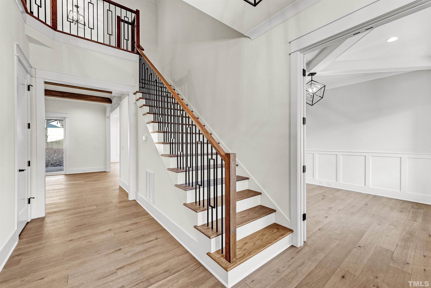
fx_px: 175
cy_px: 144
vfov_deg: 78.9
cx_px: 216
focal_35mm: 15
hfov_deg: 101.9
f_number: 7.1
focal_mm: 14.6
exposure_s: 1/20
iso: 400
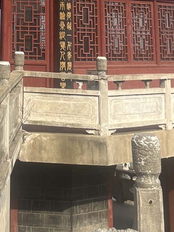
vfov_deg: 17.0
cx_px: -20
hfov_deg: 14.6
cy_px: -159
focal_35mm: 99
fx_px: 663
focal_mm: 5.1
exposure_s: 1/2688
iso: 50
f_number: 1.6
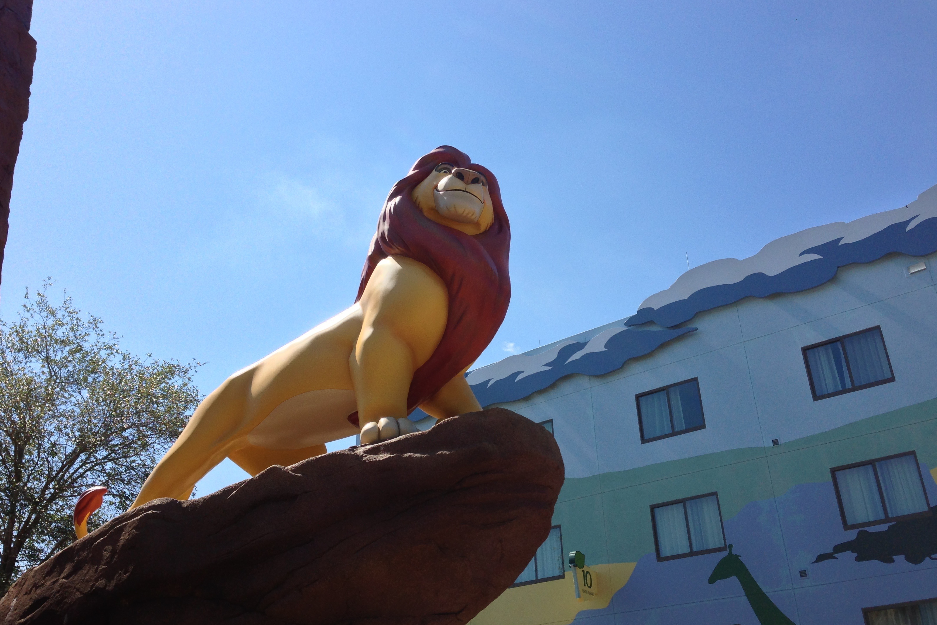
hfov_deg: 54.4
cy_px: 337
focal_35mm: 35
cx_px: 460
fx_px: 911
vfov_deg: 37.8
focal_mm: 4.13
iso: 50
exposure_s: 1/1261
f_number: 2.4
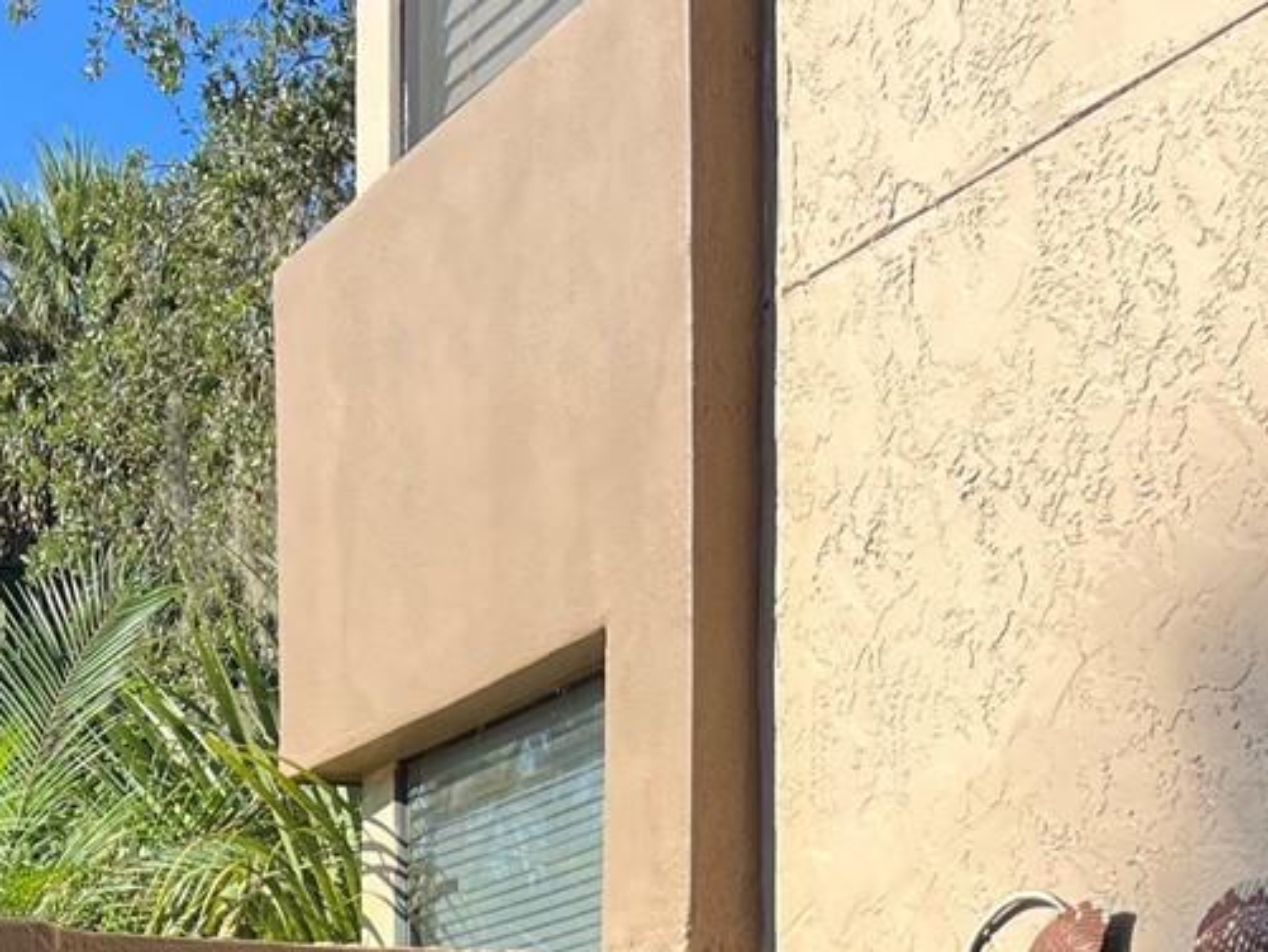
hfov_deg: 23.4
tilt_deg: -3.3
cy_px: 1479
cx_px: 387
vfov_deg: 16.1
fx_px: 3041
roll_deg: +0.5
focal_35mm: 83
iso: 50
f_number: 1.5
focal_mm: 5.7
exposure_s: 1/965
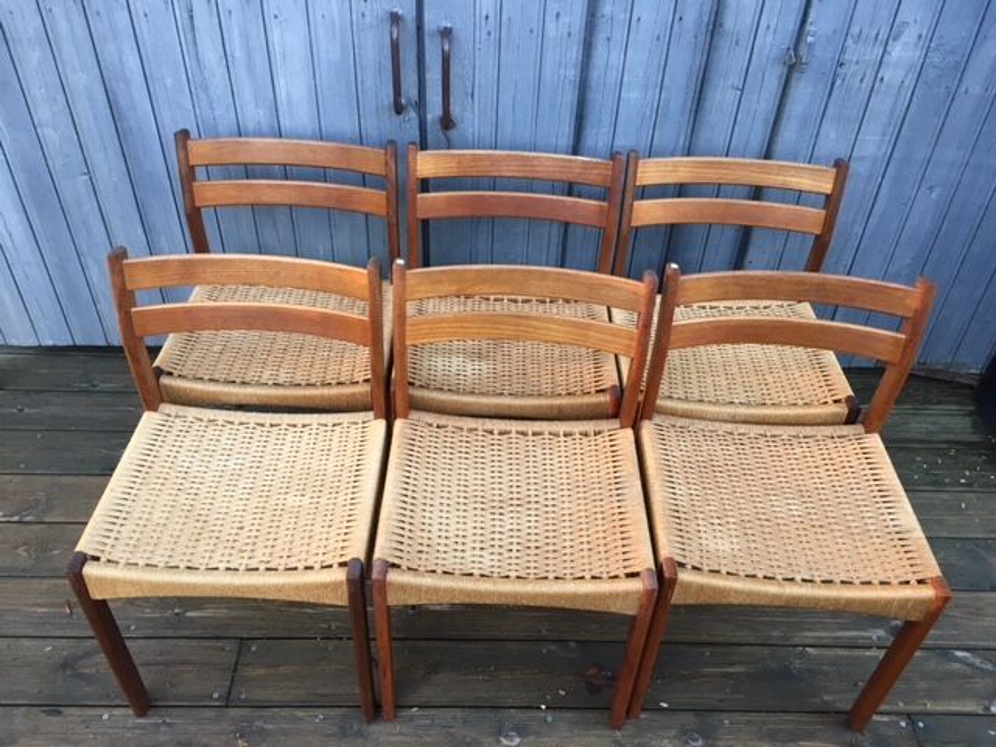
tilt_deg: -41.7
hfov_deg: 61.7
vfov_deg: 48.2
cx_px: 498
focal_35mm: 29
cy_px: 374
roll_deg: -2.7
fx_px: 834
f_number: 2.2
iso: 40
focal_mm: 4.15
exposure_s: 1/33
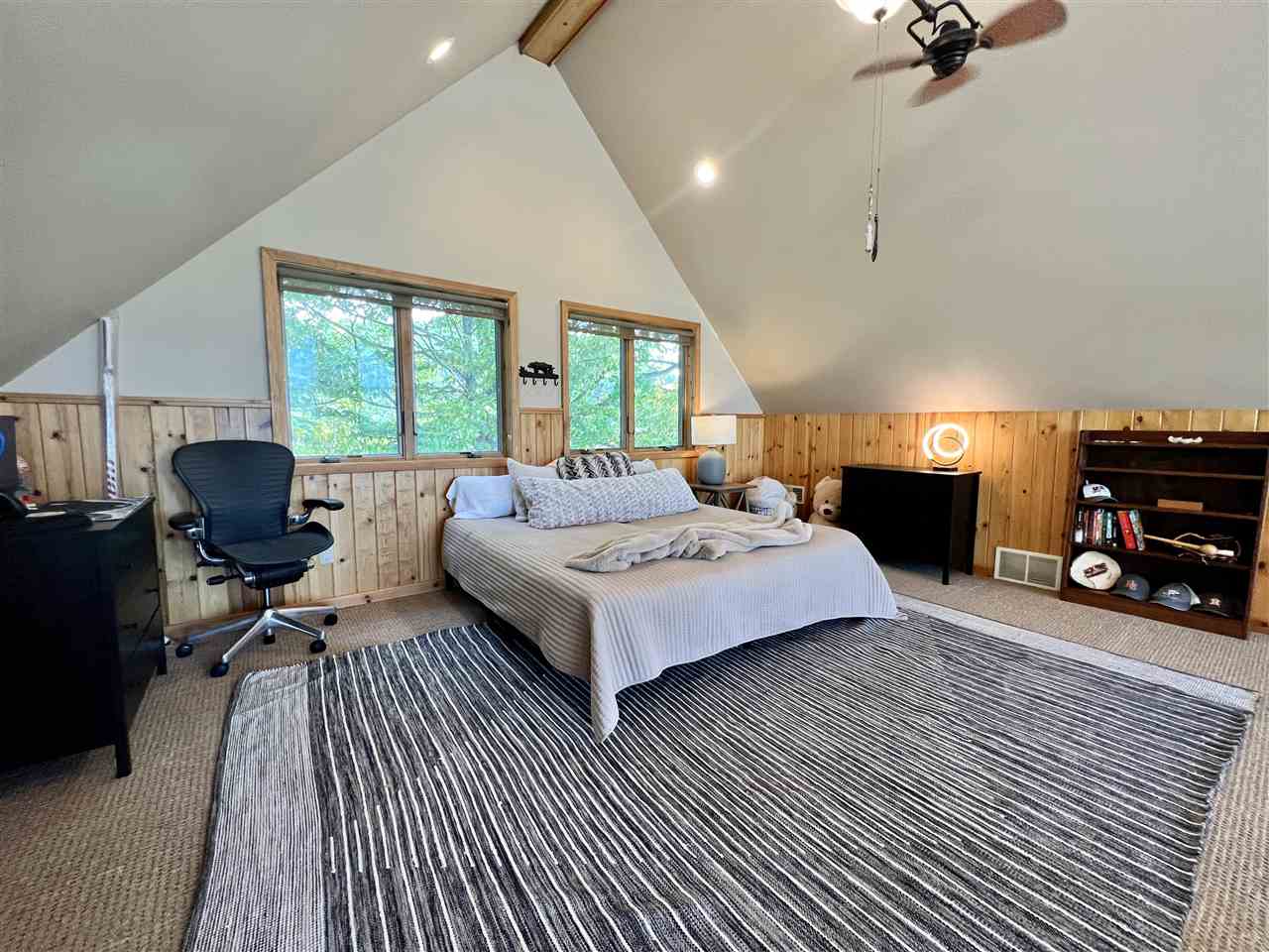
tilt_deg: -6.9
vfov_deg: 89.9
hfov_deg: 106.2
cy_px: 476
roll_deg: -0.3
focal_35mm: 13
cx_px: 634
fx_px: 477
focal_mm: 1.57
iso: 160
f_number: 1.8
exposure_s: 1/120
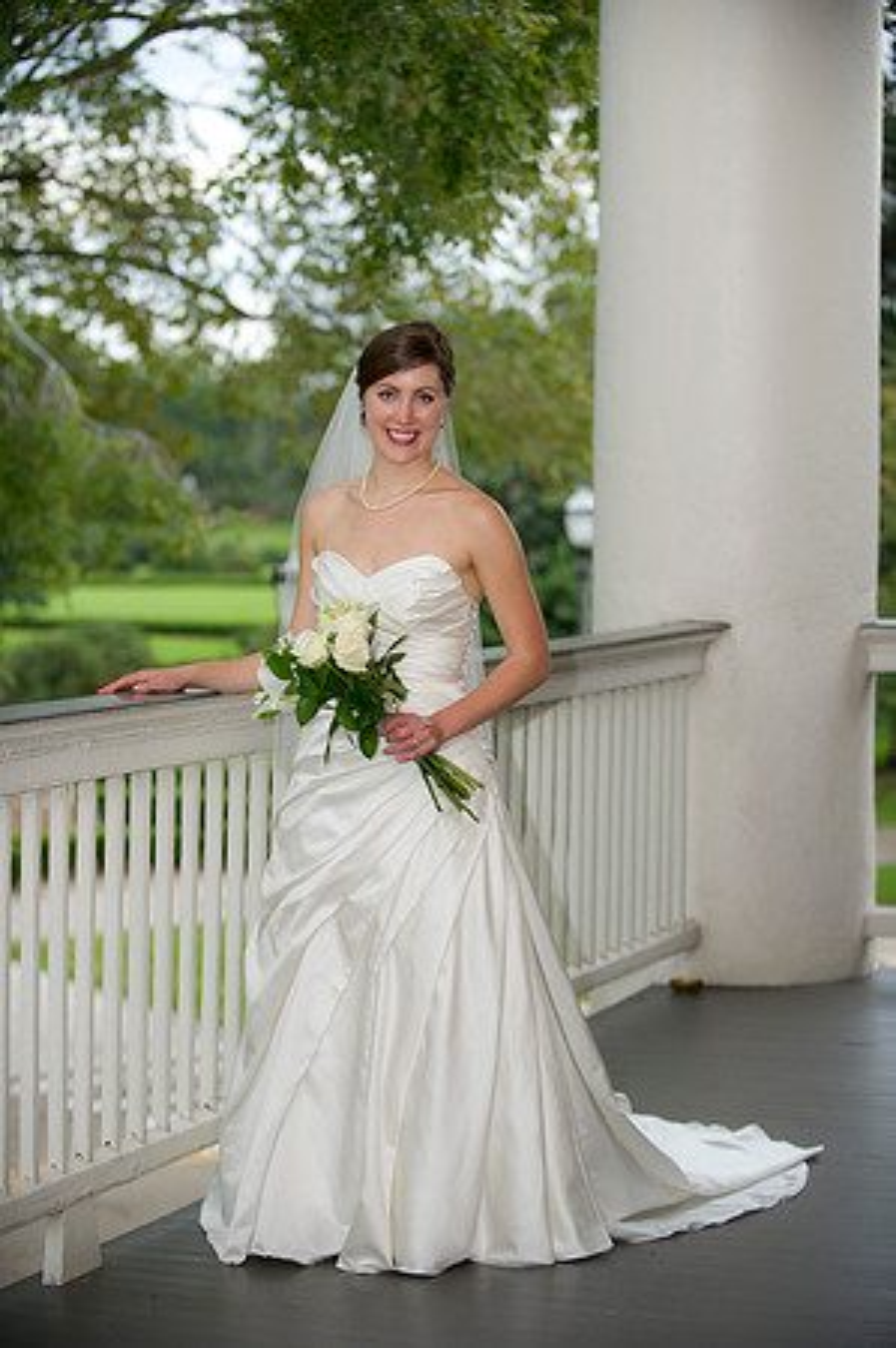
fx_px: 2993
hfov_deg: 17.0
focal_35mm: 80
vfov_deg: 25.4
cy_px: 674
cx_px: 448
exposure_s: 1/160
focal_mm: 80
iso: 250
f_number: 2.8
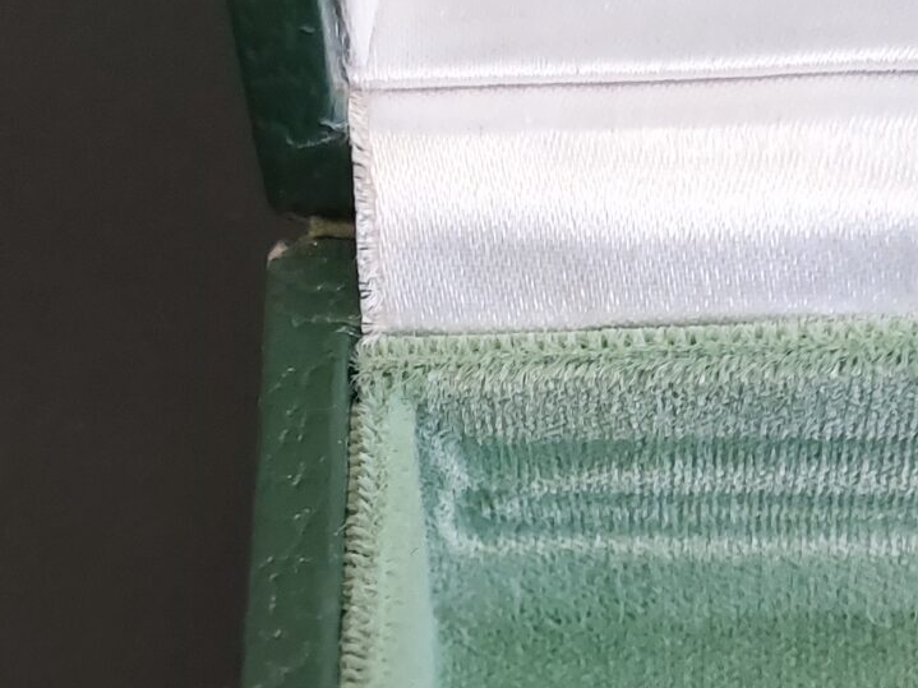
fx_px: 2360
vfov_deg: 16.1
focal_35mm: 89
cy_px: 751
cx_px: 419
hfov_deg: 22.0
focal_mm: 5.23
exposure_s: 1/100
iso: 320
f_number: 1.8
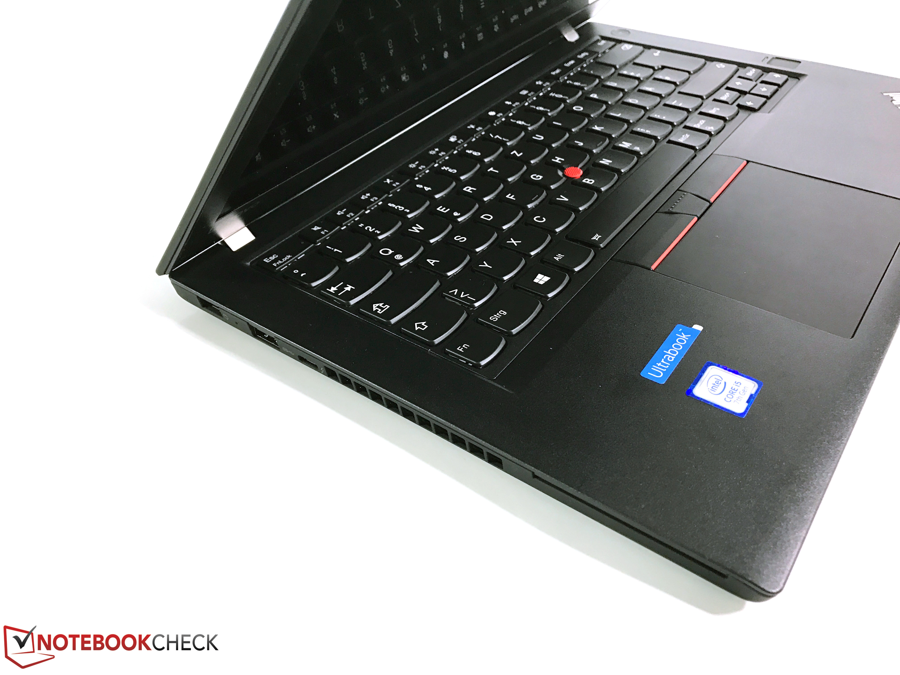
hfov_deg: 63.4
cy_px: 338
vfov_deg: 49.7
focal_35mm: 28
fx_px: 728
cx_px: 450
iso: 32
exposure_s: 1/20
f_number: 1.8
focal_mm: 3.99
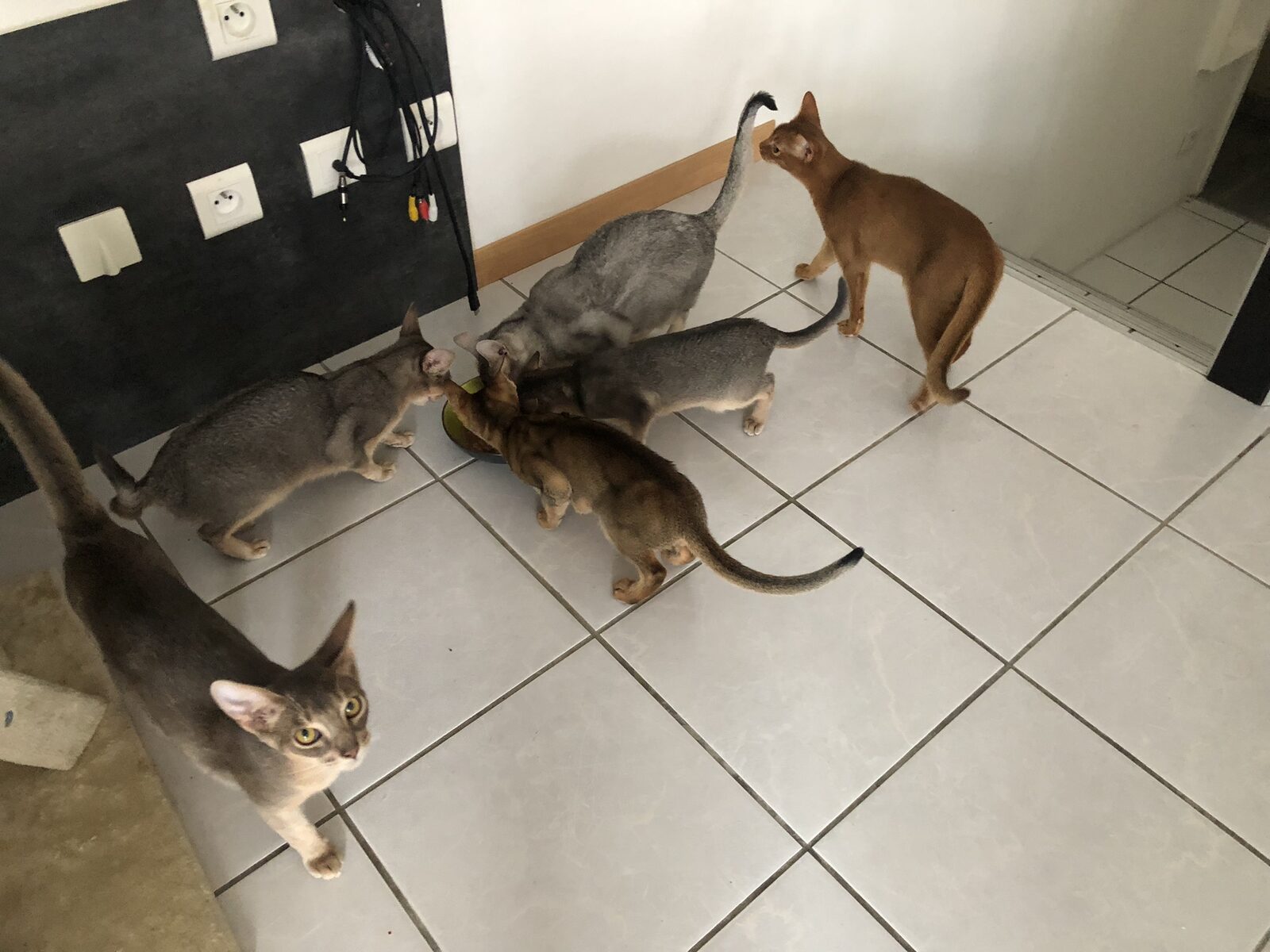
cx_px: 635
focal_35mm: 28
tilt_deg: -45.3
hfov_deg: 63.4
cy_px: 476
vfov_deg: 49.7
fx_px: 1027
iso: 100
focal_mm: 4
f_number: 1.8
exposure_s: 1/11
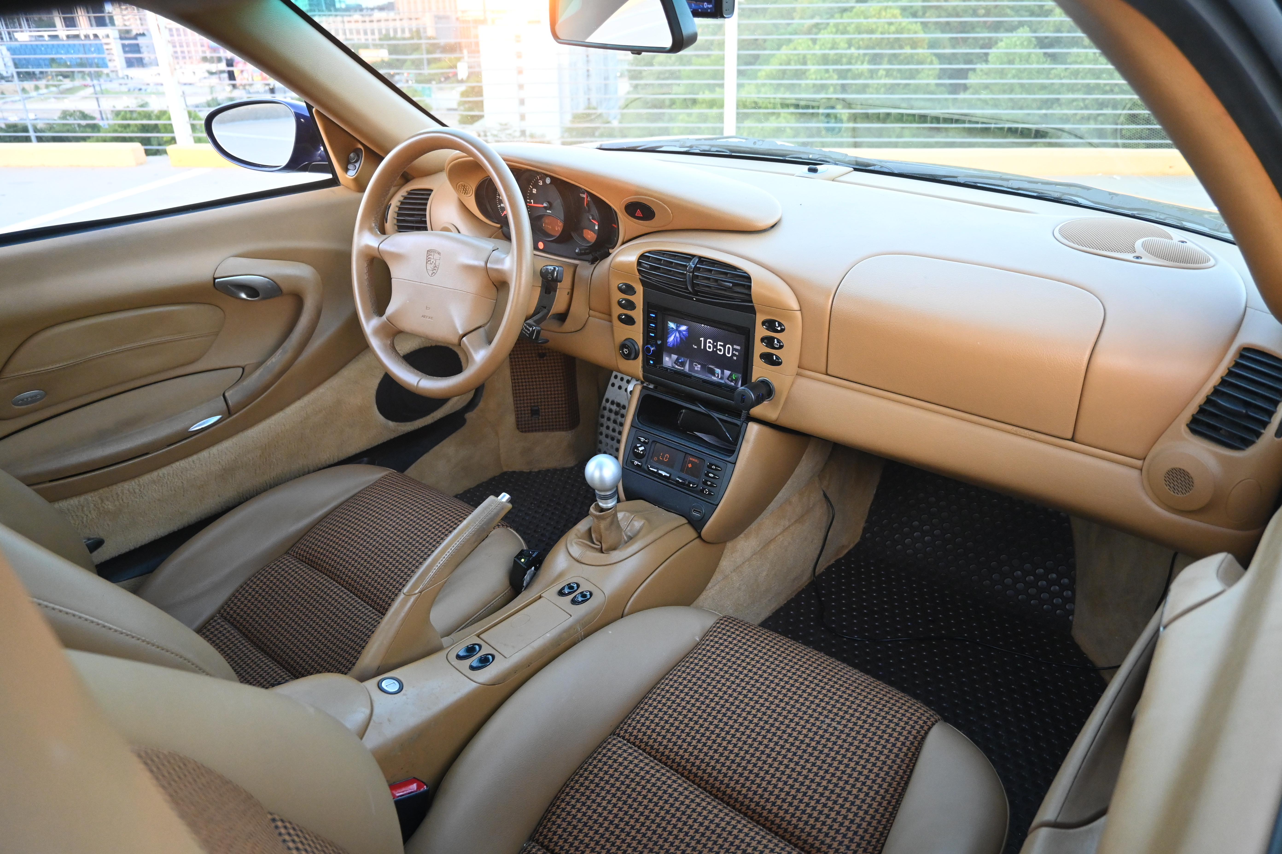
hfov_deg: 73.7
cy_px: 427
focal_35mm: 24
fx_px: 855
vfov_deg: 53.1
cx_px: 641
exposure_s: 1/125
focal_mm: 16
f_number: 3.5
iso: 1800
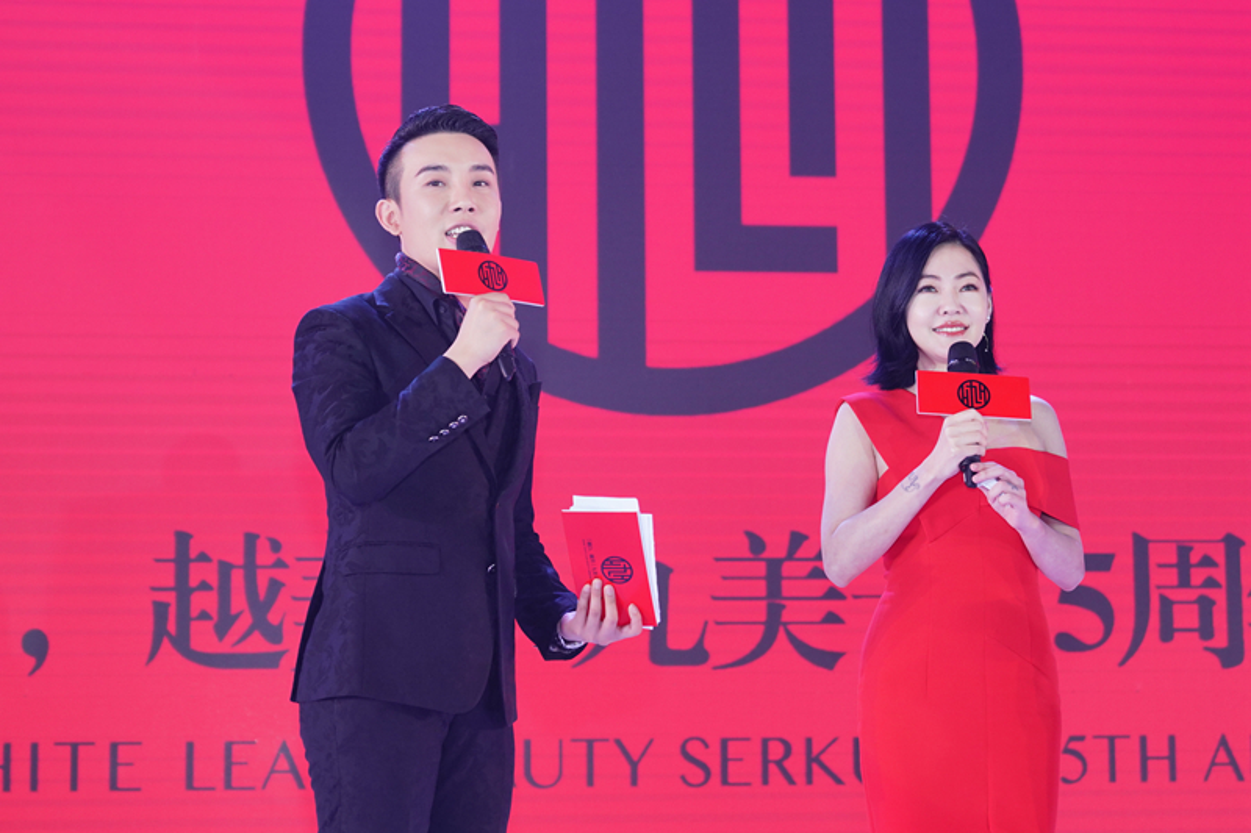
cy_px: 416
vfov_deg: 16.3
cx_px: 626
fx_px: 2918
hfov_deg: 24.2
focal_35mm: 84
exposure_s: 1/200
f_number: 3.2
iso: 640
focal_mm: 56
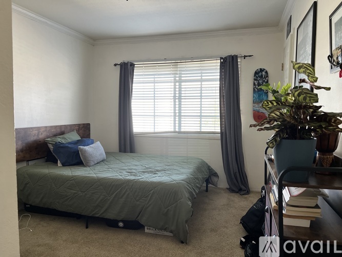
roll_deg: -0.1
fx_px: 257
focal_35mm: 26
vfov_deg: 53.0
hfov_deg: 67.3
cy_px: 128
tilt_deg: -4.4
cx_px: 171
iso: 125
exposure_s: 1/112
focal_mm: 5.7
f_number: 1.5
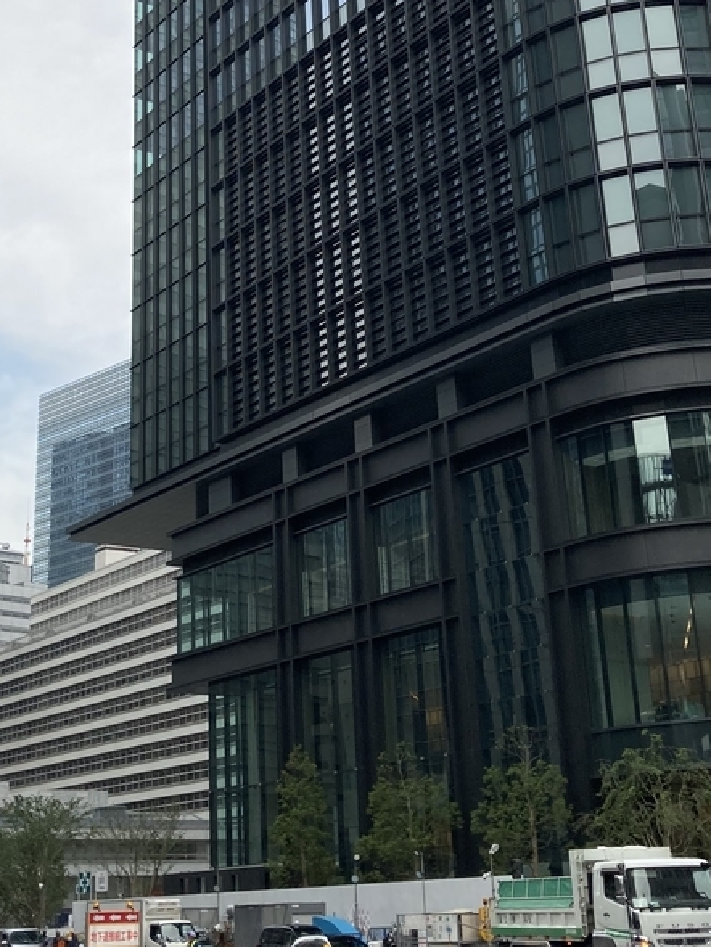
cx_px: 245
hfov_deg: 25.5
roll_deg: +2.1
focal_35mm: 57
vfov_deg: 33.0
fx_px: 1560
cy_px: 225
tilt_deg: +24.8
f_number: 1.8
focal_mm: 3.99
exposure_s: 1/1429
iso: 20
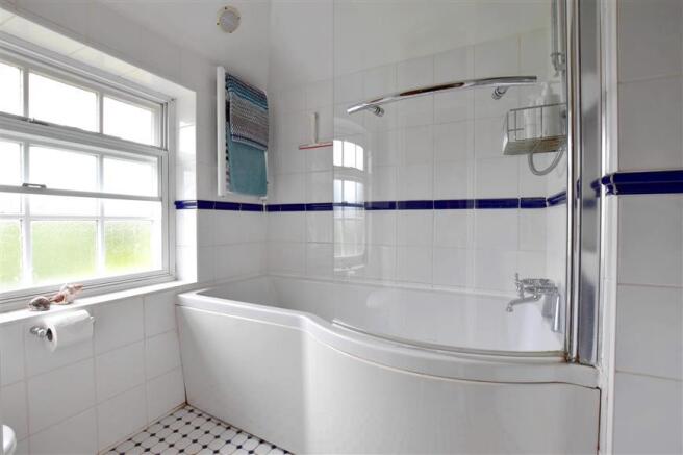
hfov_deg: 100.4
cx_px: 342
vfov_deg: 77.3
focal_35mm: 15
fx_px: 284
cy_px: 228
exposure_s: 1/20
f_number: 11
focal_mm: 10
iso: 400
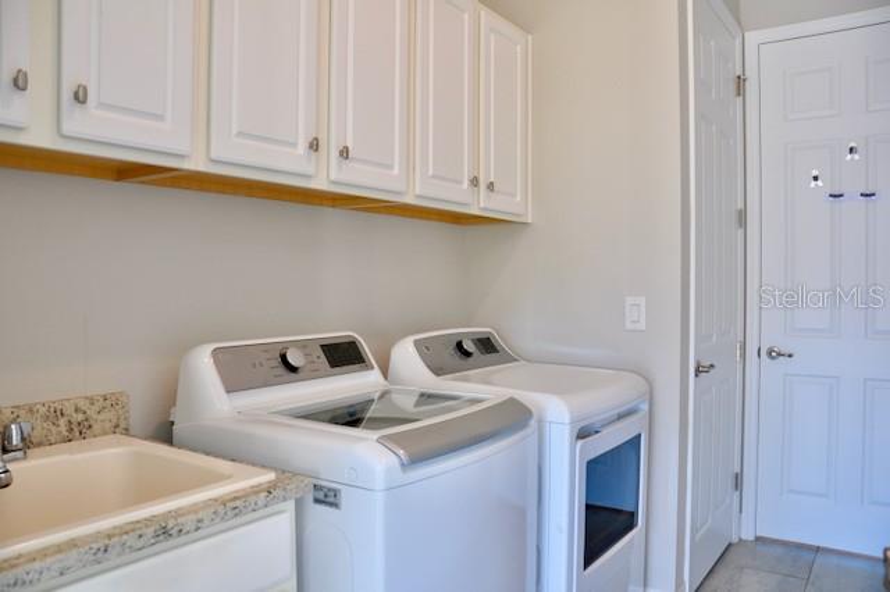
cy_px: 296
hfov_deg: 67.4
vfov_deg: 47.9
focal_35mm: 27
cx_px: 445
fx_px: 667
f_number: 5.6
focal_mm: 18
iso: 320
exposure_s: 1/30
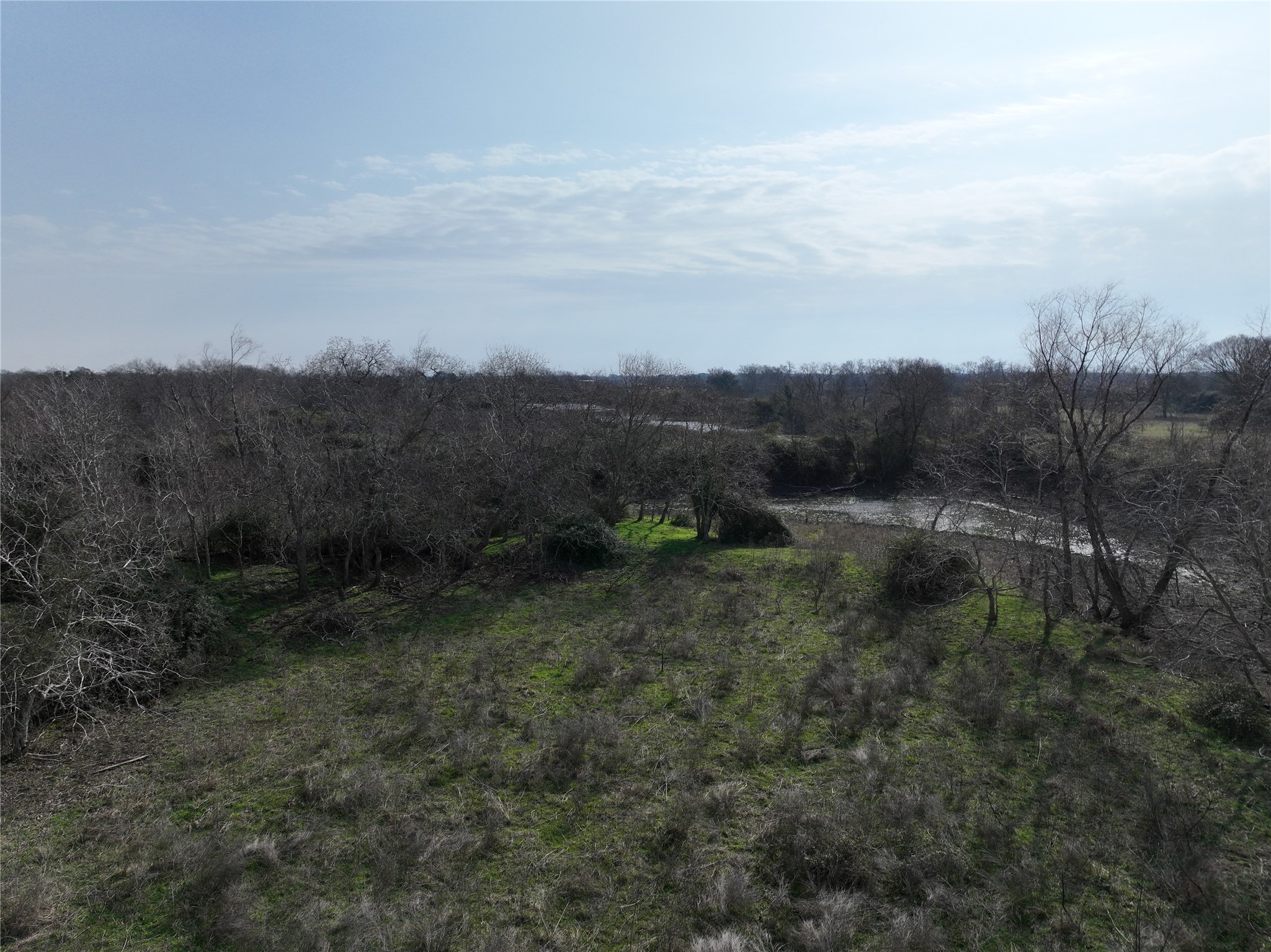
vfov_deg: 56.8
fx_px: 881
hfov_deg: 71.6
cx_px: 636
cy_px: 476
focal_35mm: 24
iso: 250
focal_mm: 12.29
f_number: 2.8
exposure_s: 1/6400
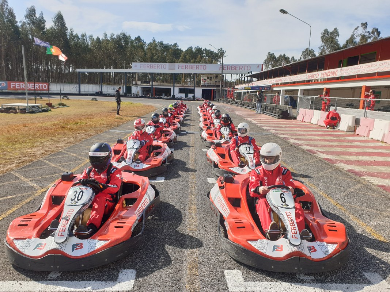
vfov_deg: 53.1
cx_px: 195
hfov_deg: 67.3
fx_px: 293
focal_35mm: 26
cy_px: 146
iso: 50
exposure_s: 1/1414
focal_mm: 4.3
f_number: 2.4
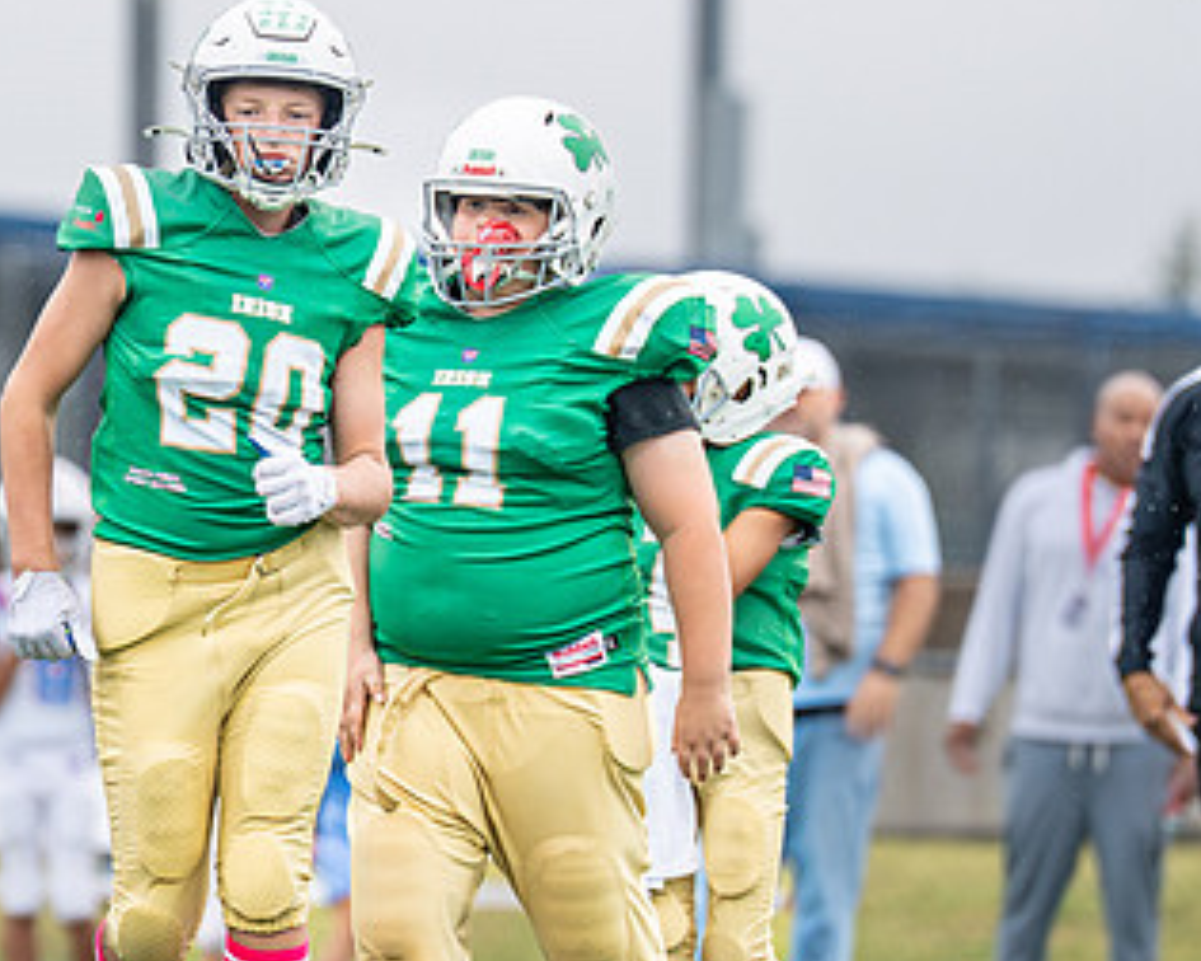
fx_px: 22180
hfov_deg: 3.1
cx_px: 130
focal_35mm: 624
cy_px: 399
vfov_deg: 2.5
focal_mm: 200
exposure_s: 1/1000
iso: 400
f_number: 2.8
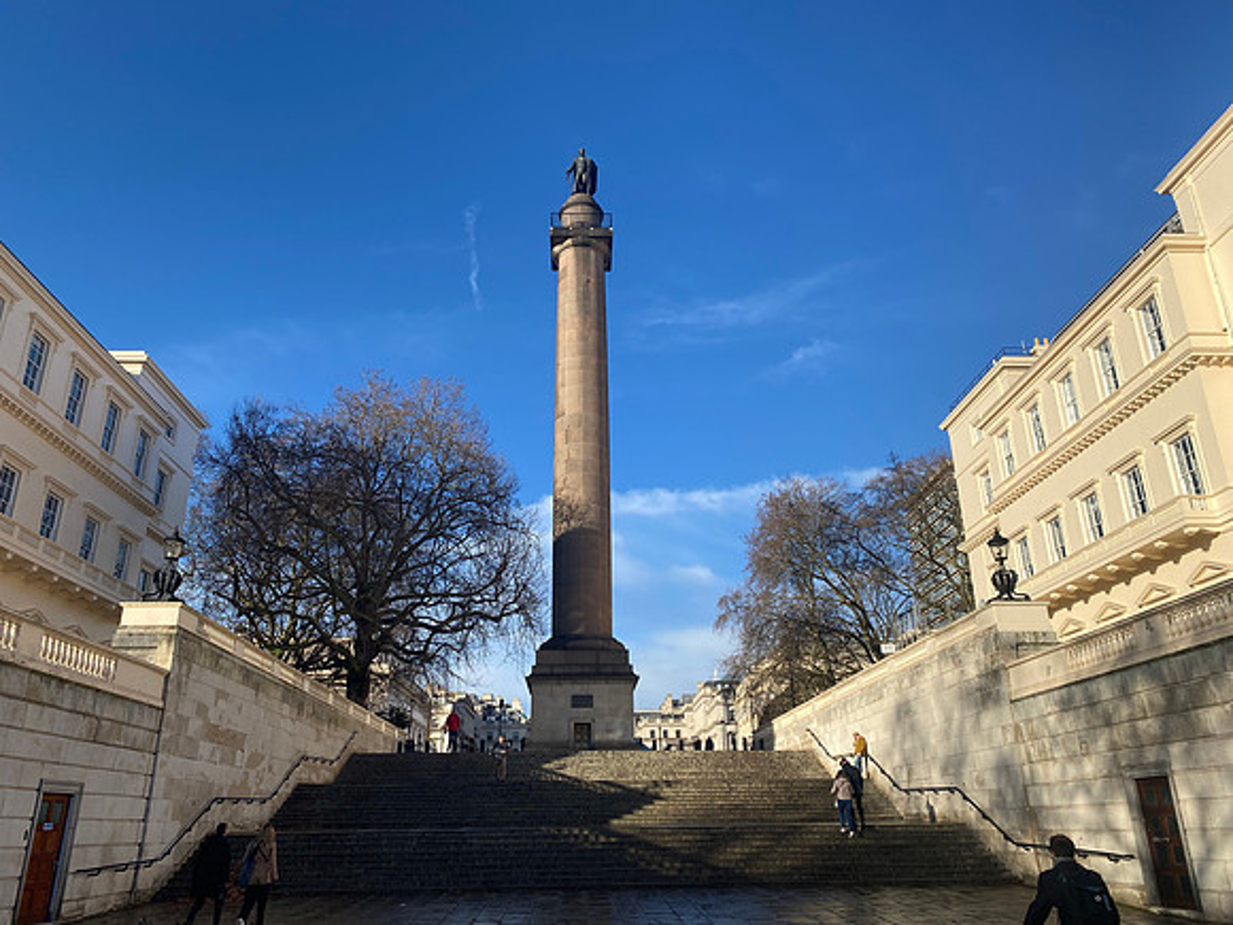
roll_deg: +0.8
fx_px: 926
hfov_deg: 67.3
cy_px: 462
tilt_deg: +21.2
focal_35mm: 26
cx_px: 616
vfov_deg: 53.1
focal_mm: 4.25
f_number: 1.8
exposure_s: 1/2183
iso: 32
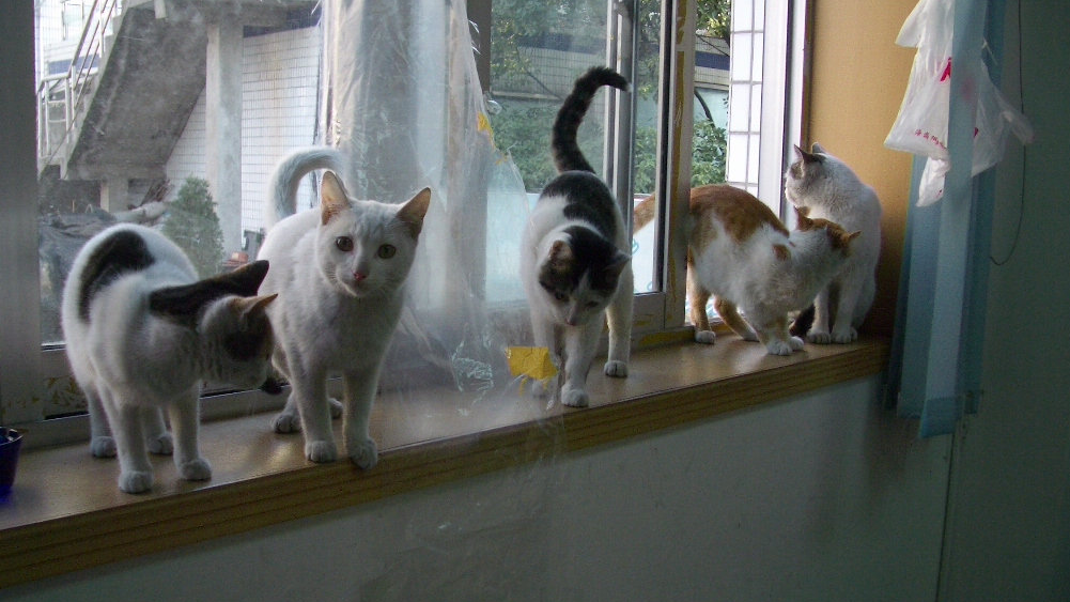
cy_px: 307
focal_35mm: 39
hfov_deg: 51.6
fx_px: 1106
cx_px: 539
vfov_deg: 30.4
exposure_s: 1/125
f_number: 2.6
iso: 100
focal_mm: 5.8
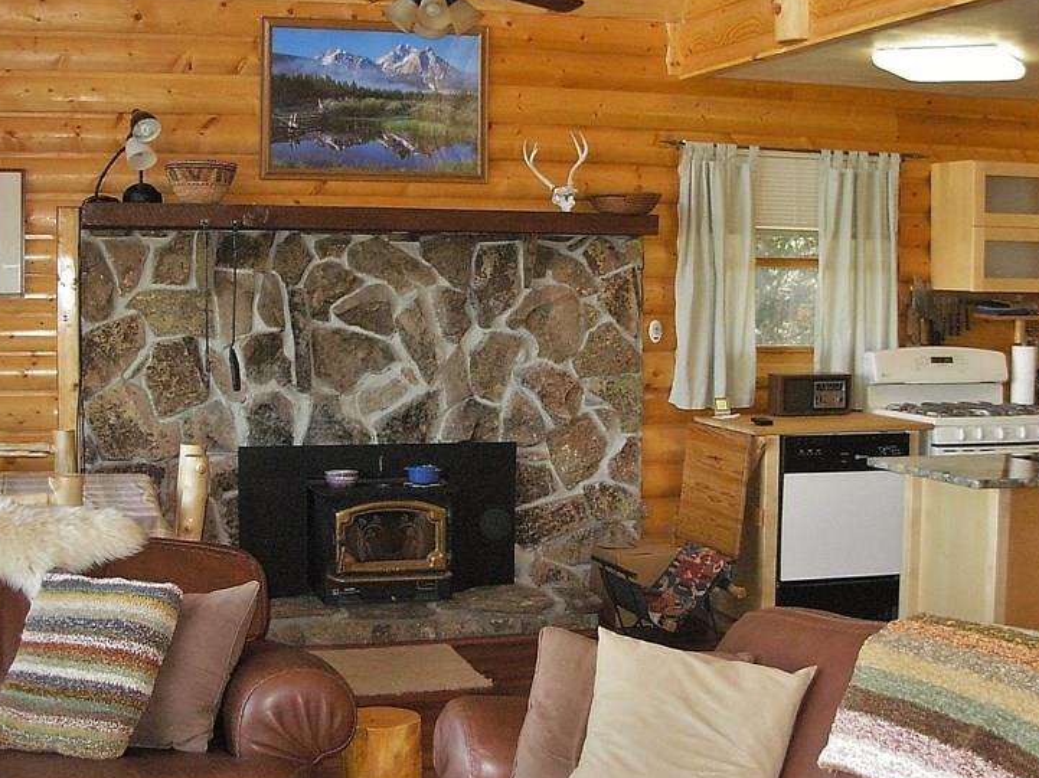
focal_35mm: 54
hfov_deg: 35.6
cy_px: 356
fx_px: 1620
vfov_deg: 27.0
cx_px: 530
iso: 400
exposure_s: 1/114
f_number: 2.9
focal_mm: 6.3
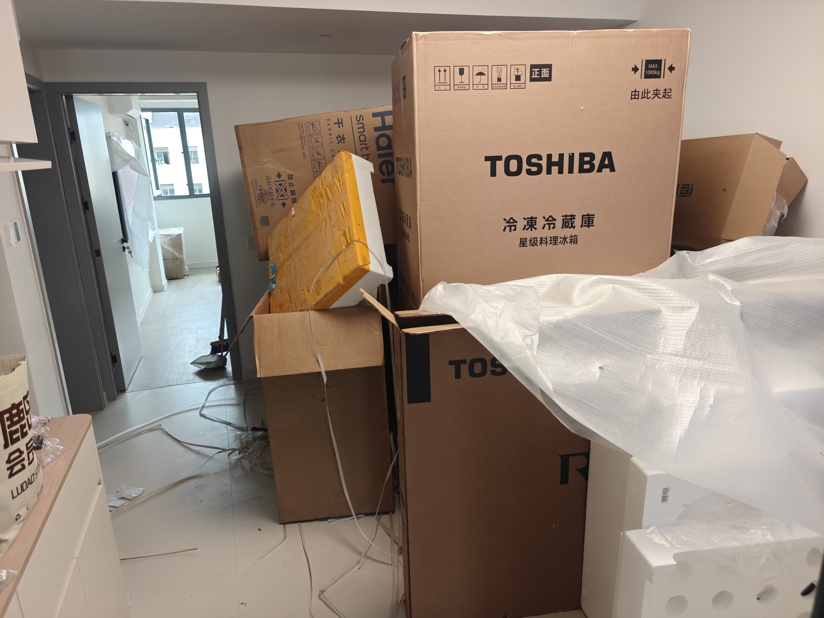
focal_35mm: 23
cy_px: 309
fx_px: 547
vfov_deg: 58.9
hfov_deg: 73.9
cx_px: 412
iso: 500
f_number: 1.6
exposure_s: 1/356
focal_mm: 6.06
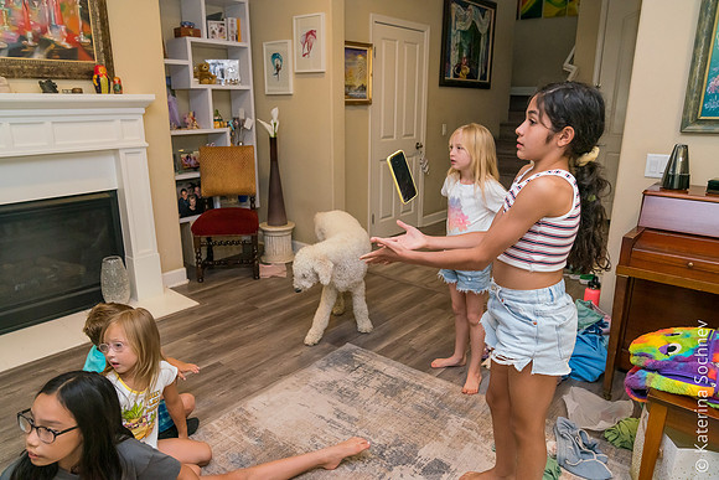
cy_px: 240
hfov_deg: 73.7
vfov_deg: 53.2
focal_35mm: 24
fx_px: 479
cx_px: 360
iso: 6400
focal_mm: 24
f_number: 4.5
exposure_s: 1/250
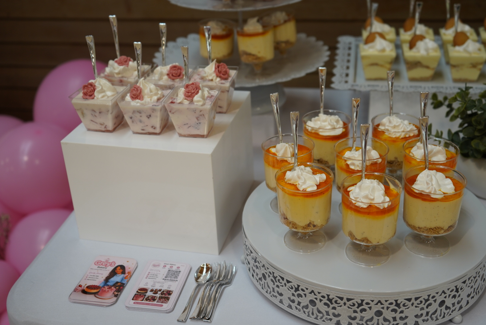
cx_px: 243
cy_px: 162
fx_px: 567
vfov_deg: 31.9
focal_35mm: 42
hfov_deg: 46.4
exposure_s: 1/160
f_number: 4.5
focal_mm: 42
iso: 400
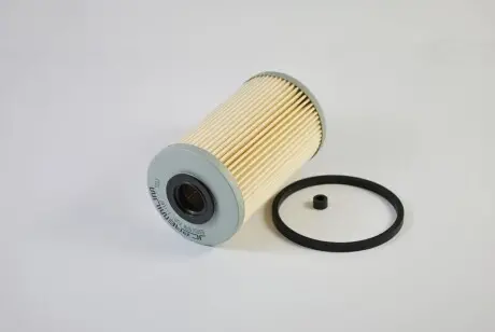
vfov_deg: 16.6
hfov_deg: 24.6
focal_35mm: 82
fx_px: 1136
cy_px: 166
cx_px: 248
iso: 100
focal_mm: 55
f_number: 5.6
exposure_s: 1/40
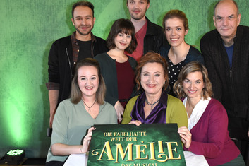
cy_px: 83
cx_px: 142
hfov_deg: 42.7
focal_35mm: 46
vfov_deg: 29.2
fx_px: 318
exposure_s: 1/125
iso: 1600
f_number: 6.3
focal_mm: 24
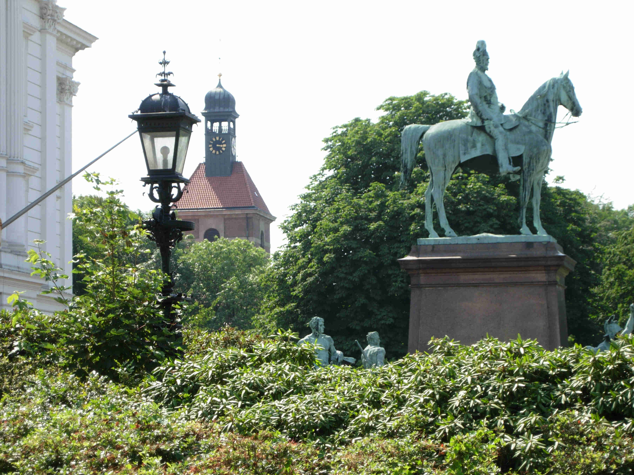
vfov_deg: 11.8
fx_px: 2308
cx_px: 317
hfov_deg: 15.6
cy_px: 238
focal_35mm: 126
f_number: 5.3
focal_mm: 26.3
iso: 50
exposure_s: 1/157
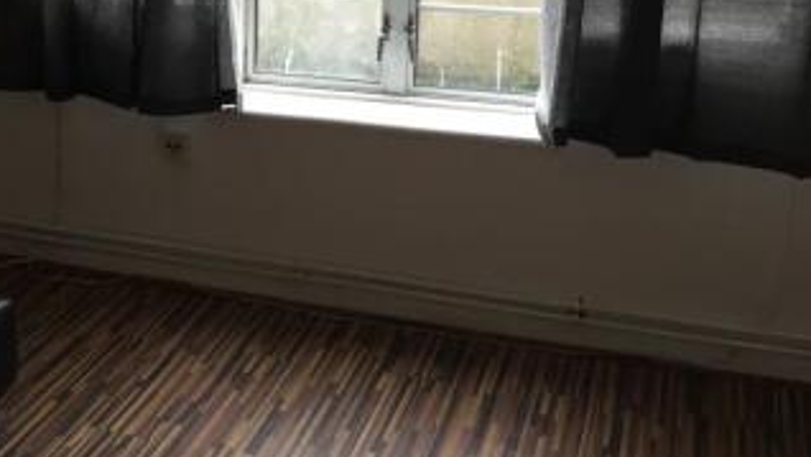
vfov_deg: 20.5
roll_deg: +0.5
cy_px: 93
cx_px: 159
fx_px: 1247
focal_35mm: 58
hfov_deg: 34.9
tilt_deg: -14.4
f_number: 2.2
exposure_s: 1/33
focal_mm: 4.15
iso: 40
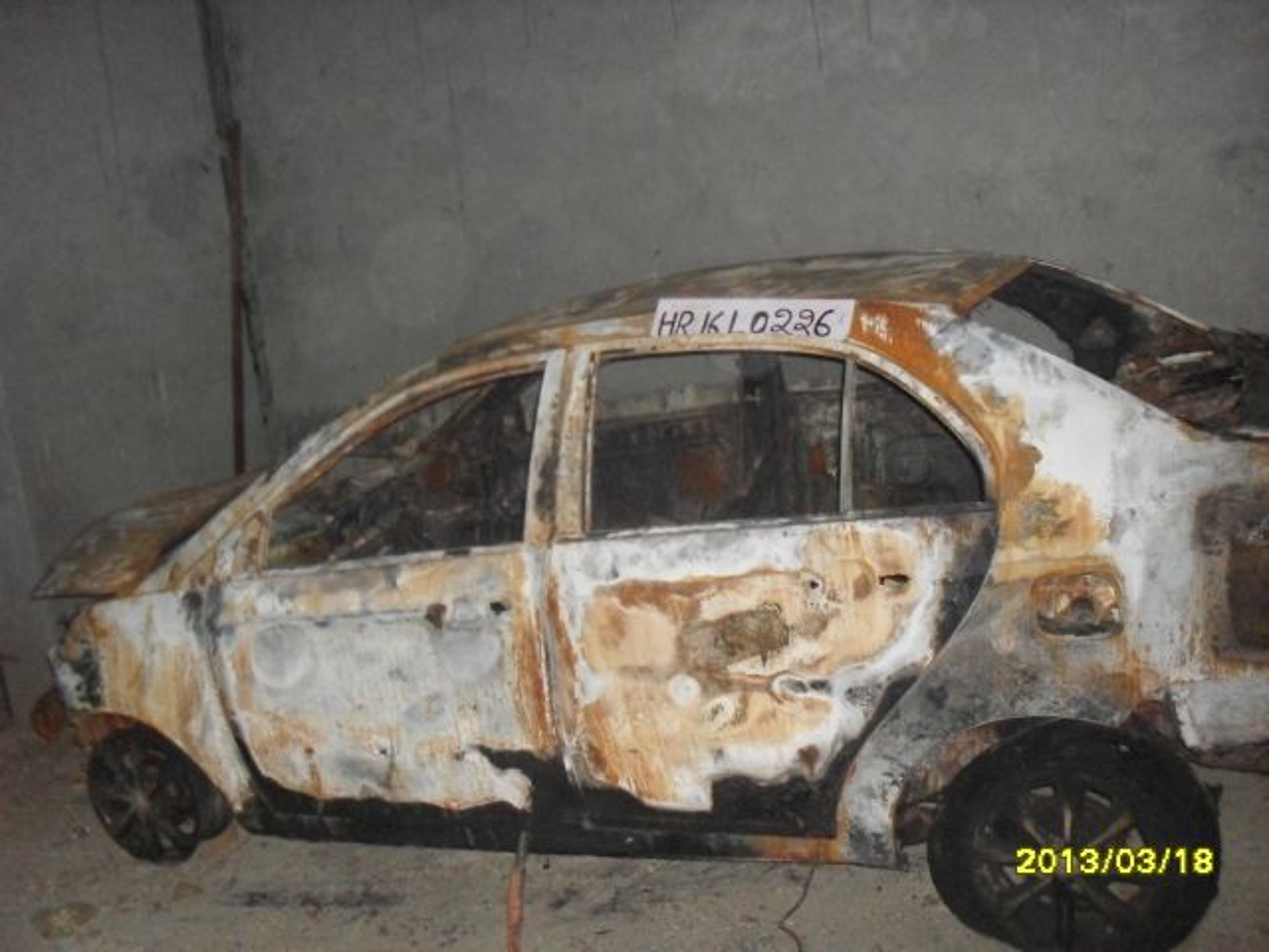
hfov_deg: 49.0
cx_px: 634
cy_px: 476
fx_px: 1393
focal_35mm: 38
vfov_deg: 37.7
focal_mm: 6.3
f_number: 2.8
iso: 320
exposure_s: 1/45
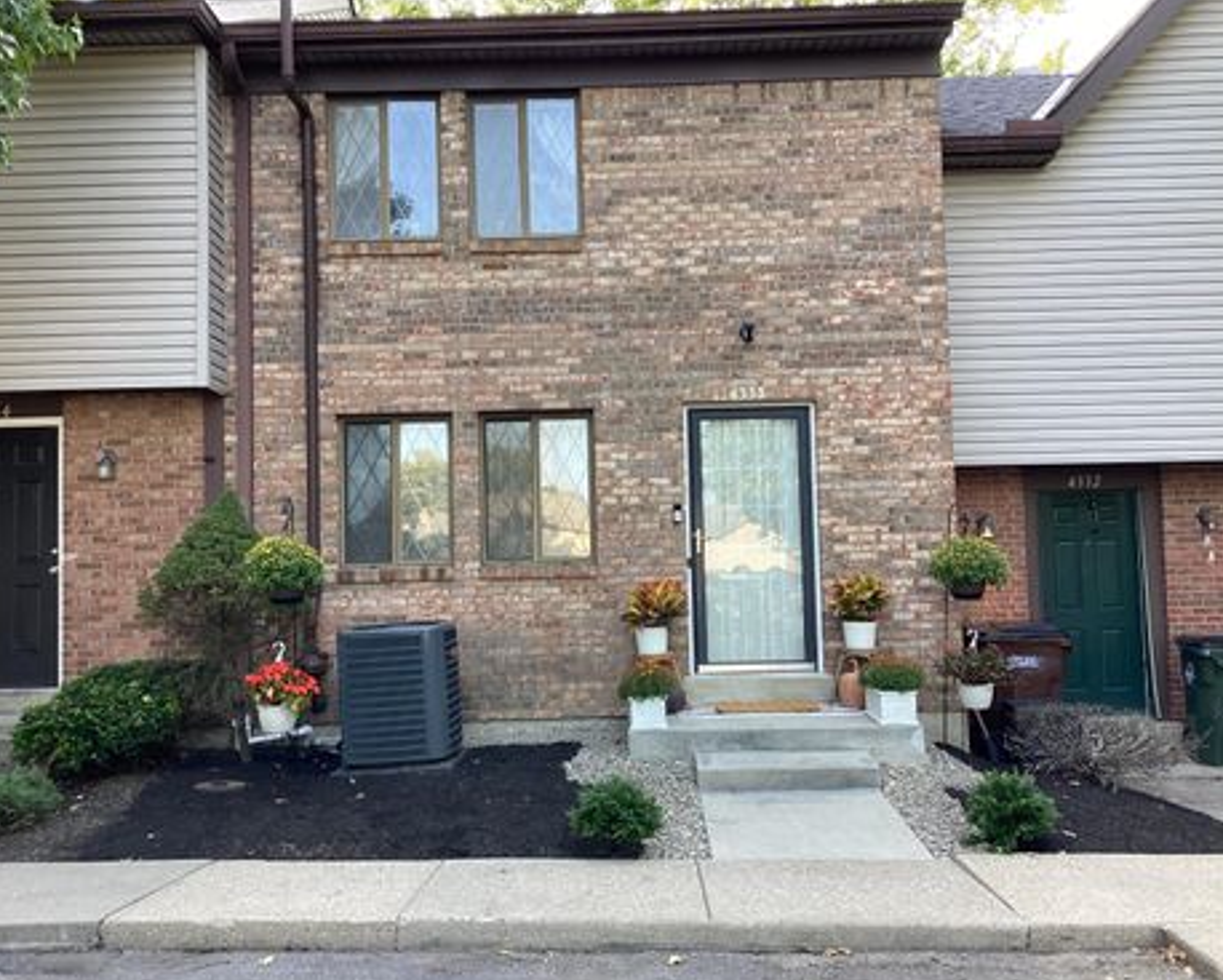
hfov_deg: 54.2
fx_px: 1195
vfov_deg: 44.6
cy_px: 493
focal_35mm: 33
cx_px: 595
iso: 50
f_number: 2.4
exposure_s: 1/120
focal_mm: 3.3
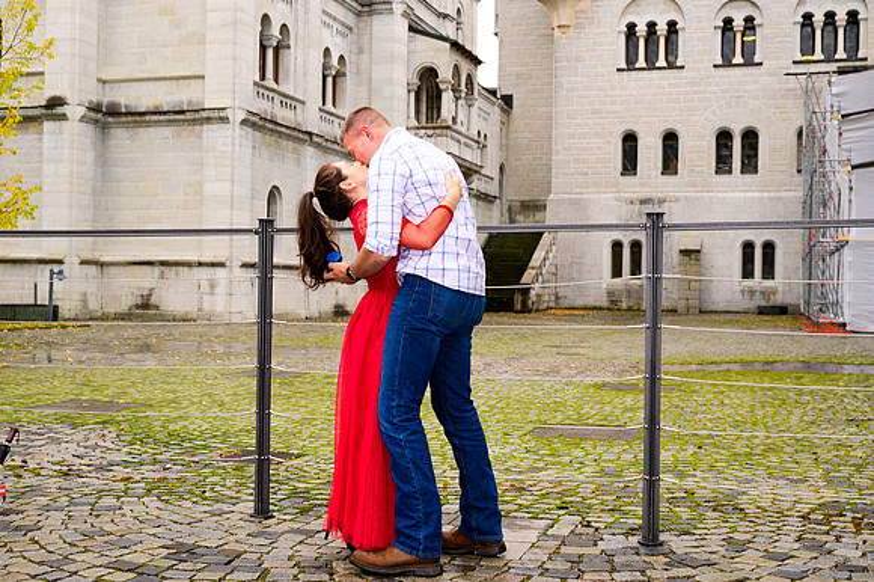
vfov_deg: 31.2
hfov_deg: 45.5
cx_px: 437
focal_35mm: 43
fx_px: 1043
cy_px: 291
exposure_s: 1/160
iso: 400
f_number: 7.1
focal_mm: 43
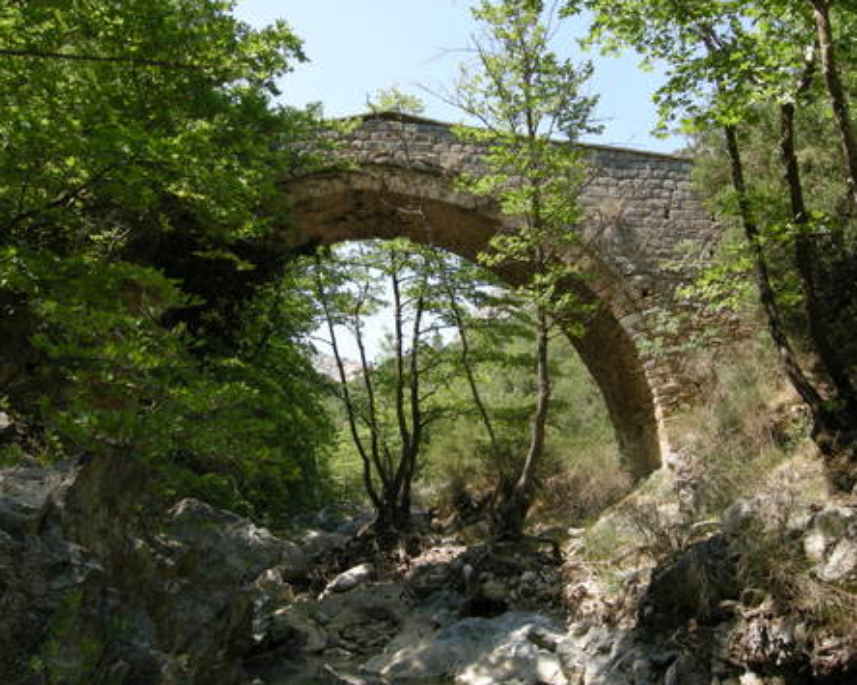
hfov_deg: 47.9
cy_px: 343
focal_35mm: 38
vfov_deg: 39.1
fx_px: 964
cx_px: 461
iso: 64
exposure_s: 1/170
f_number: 4.3
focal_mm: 7.5
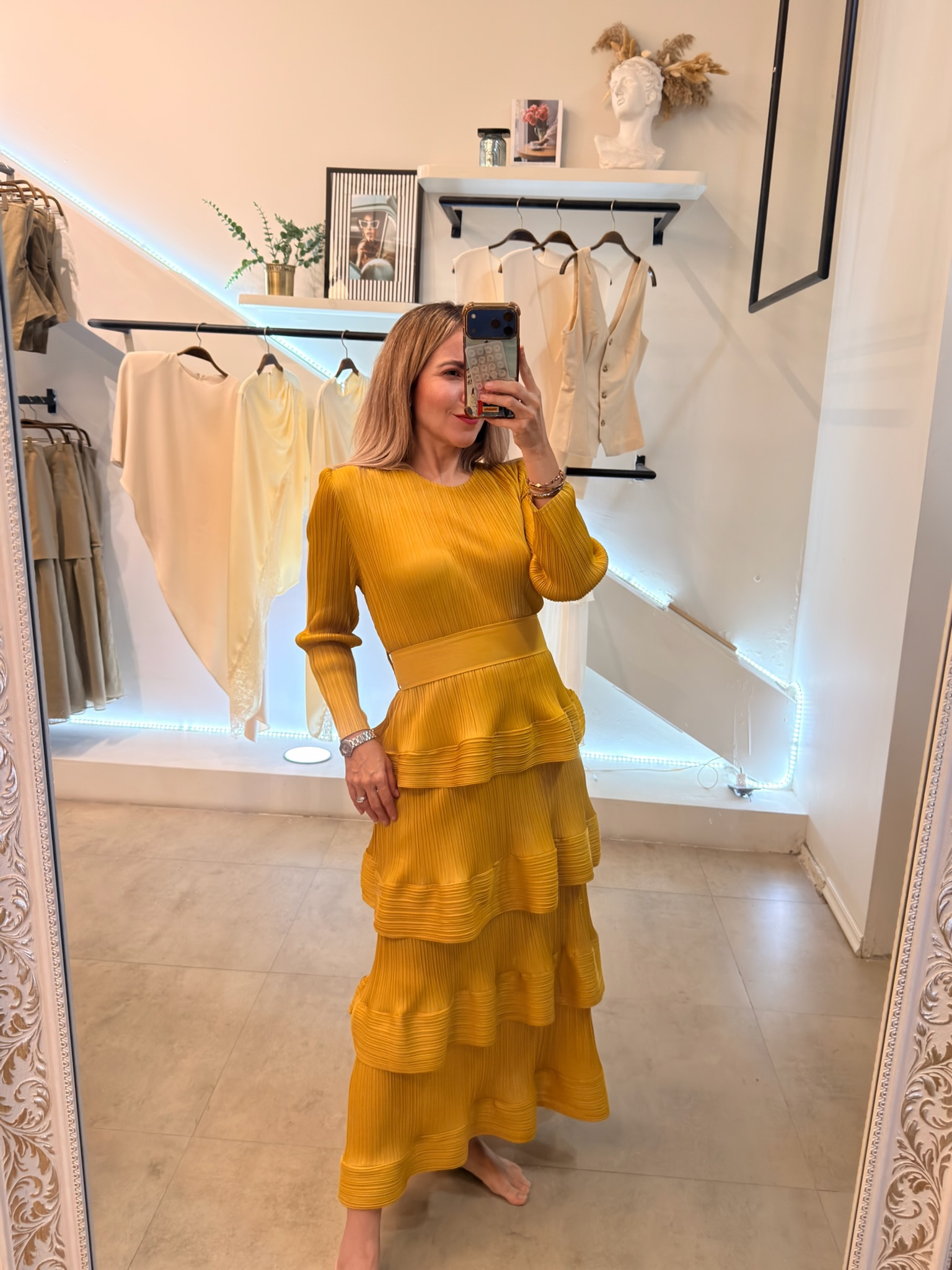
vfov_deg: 63.4
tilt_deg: -19.6
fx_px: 1027
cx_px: 476
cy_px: 635
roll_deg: -2.1
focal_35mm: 28
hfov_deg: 49.7
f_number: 1.78
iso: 250
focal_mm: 6.76
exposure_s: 1/120
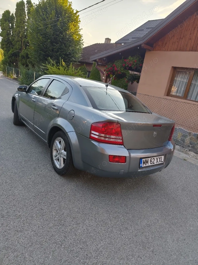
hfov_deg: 58.9
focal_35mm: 23
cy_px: 132
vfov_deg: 73.9
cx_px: 99
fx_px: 175
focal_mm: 6.19
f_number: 1.65
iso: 125
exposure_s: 1/100
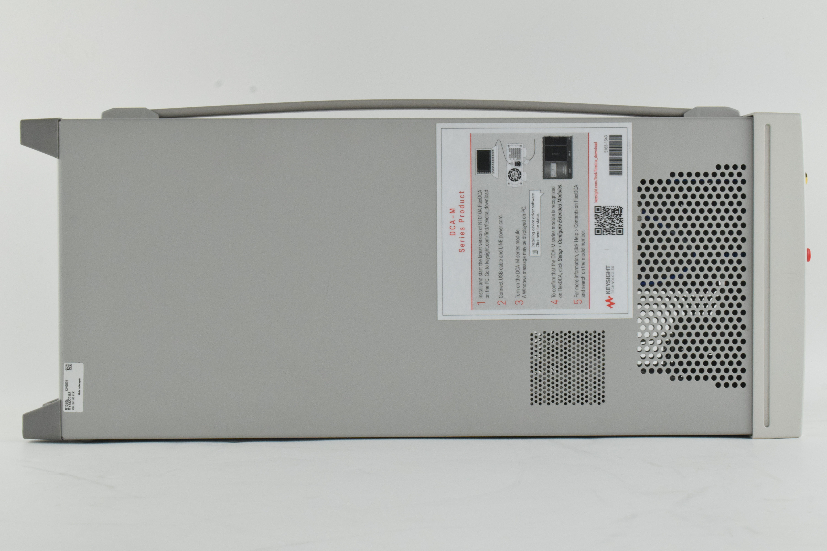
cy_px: 276
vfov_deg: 18.9
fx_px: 1654
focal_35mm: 72
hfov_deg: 28.1
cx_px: 414
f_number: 18
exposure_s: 1/60
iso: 1600
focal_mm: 48
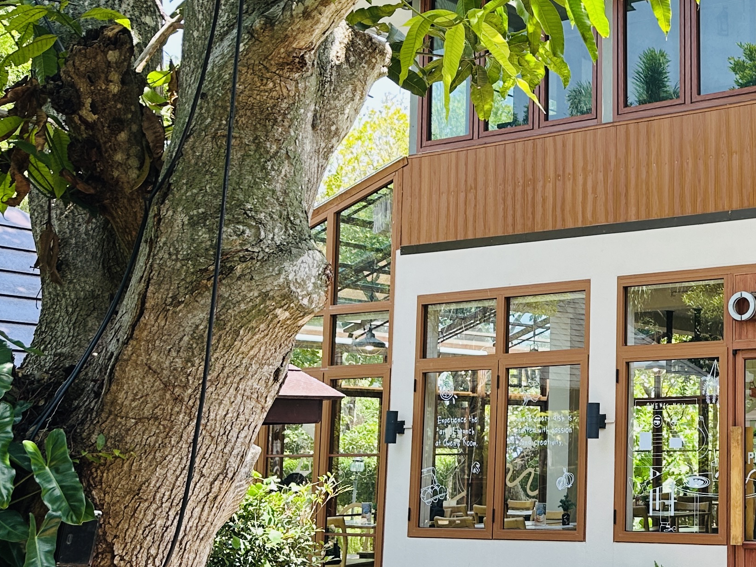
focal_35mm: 59
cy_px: 270
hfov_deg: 30.3
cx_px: 763
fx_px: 1289
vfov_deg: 24.8
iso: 80
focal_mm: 6.86
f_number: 1.78
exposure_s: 1/489
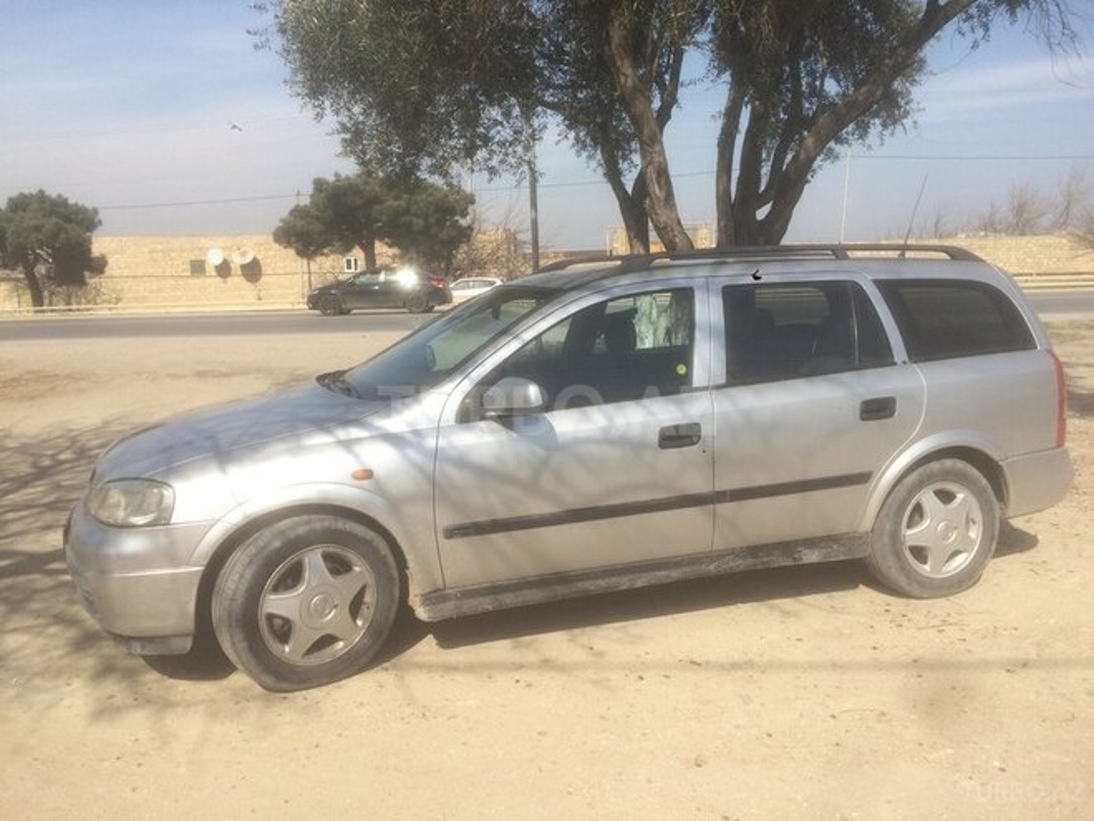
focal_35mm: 29
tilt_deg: -9.1
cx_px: 547
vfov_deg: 48.2
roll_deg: -0.1
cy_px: 410
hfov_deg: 61.7
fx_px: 917
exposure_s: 1/2564
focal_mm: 4.15
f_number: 2.2
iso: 32
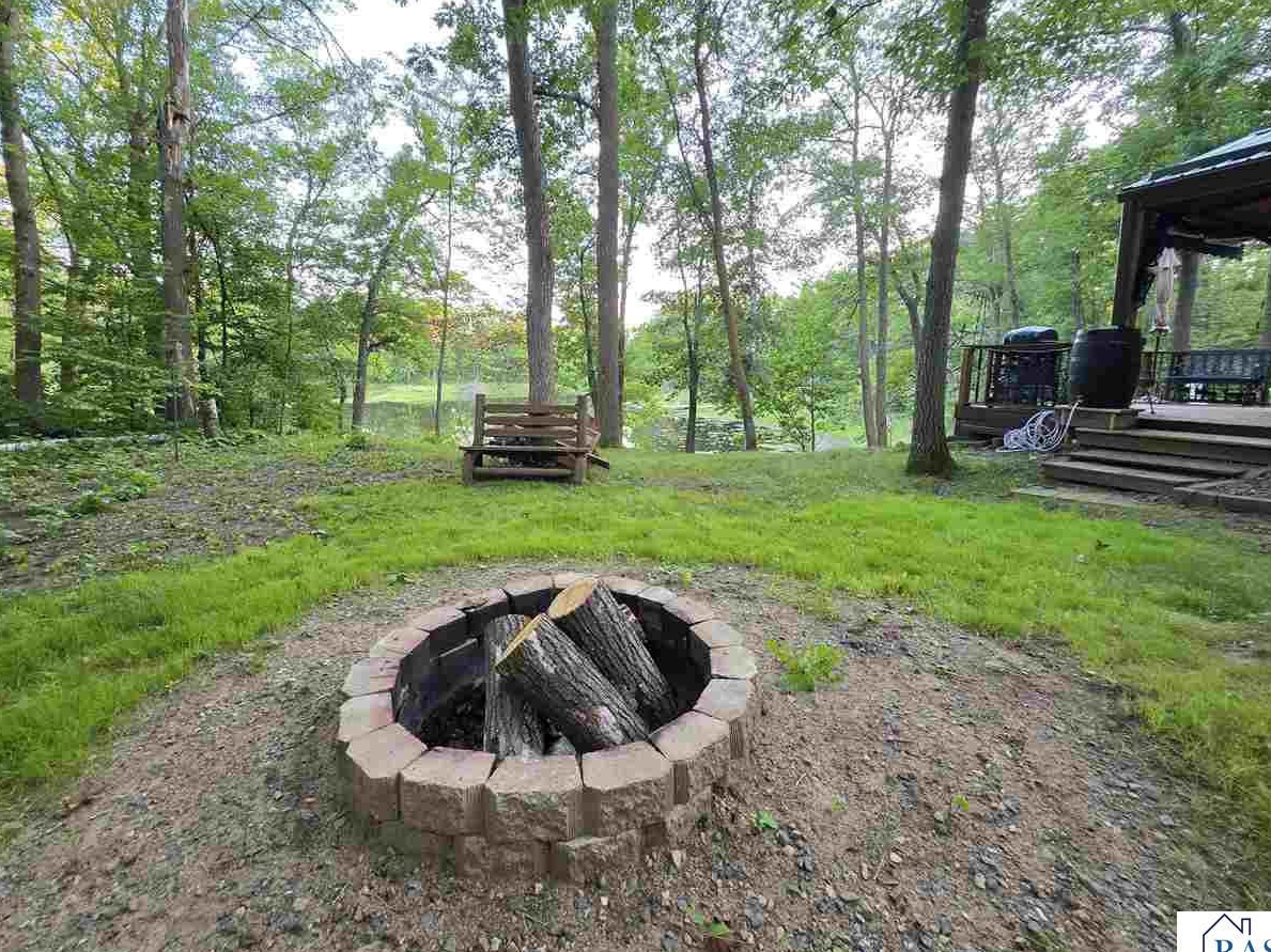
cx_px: 626
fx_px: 514
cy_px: 452
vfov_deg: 85.6
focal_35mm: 14
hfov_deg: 102.1
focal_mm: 2.2
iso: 160
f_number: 1.9
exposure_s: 1/60
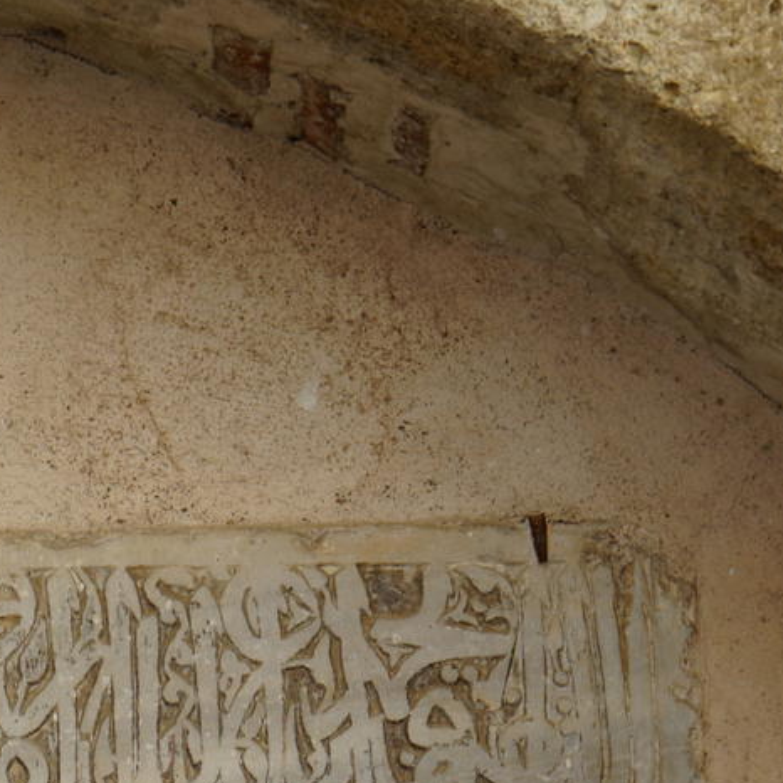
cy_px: 780
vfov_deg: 7.9
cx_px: -368
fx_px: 5630
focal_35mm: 220
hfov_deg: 7.8
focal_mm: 67
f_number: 9
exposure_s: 1/100
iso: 100
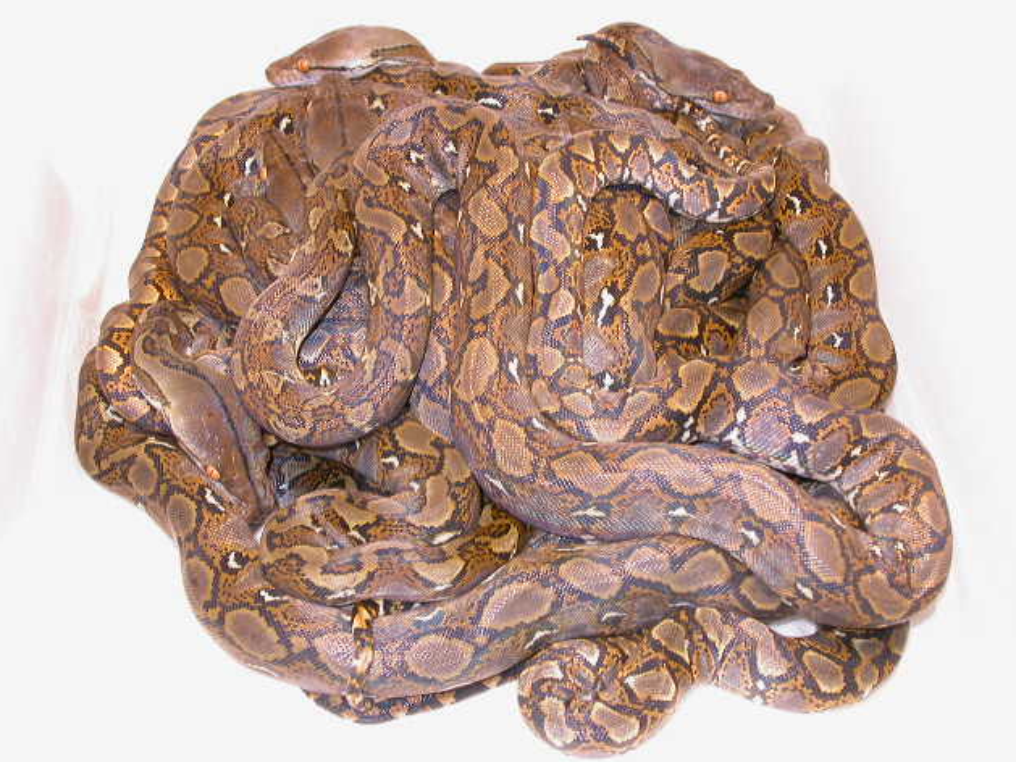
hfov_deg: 33.8
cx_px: 507
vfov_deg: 25.7
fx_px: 1673
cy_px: 379
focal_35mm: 57
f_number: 3
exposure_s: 1/60.3
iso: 100
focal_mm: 11.6
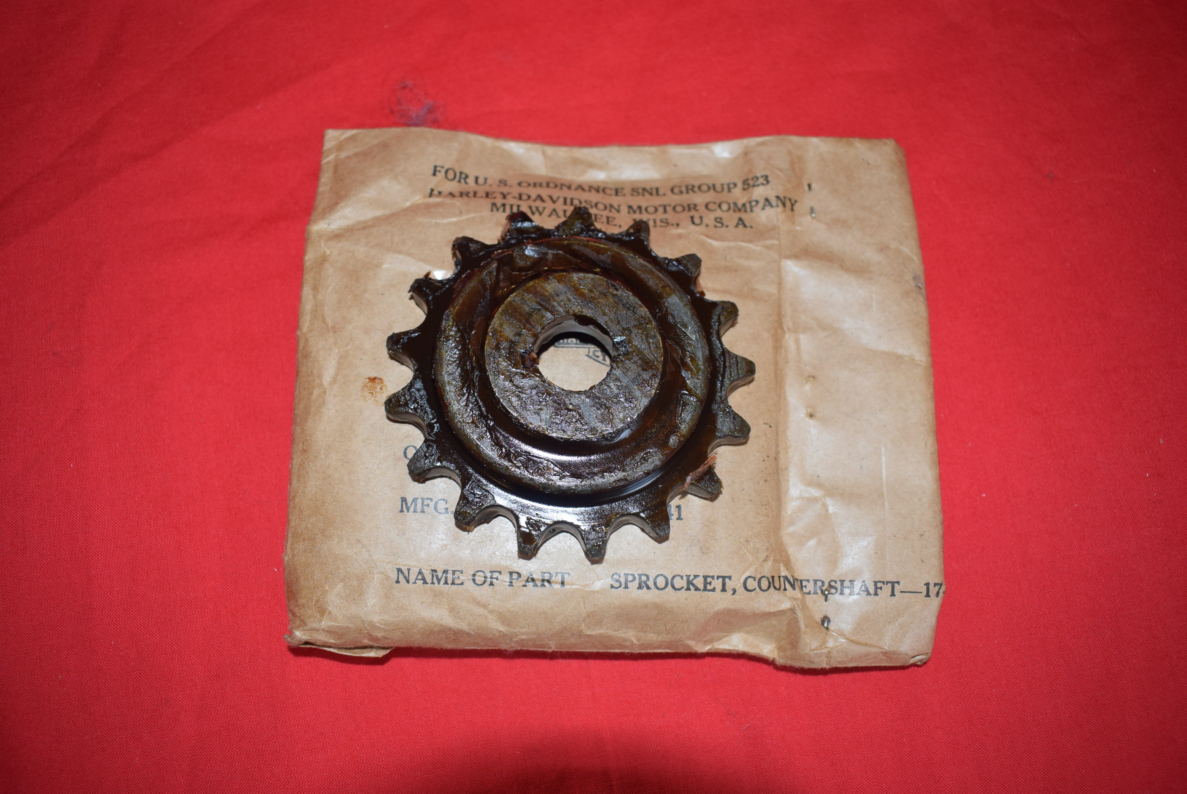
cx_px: 594
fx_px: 990
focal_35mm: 30
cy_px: 397
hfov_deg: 61.9
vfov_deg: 43.7
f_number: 5
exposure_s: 1/40
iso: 320
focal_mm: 20
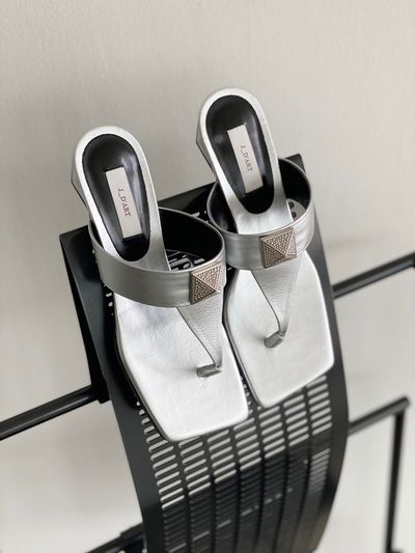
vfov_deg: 36.8
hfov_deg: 28.0
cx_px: 208
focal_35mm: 52
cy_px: 276
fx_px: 831
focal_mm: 6
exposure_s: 1/122
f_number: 2
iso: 40
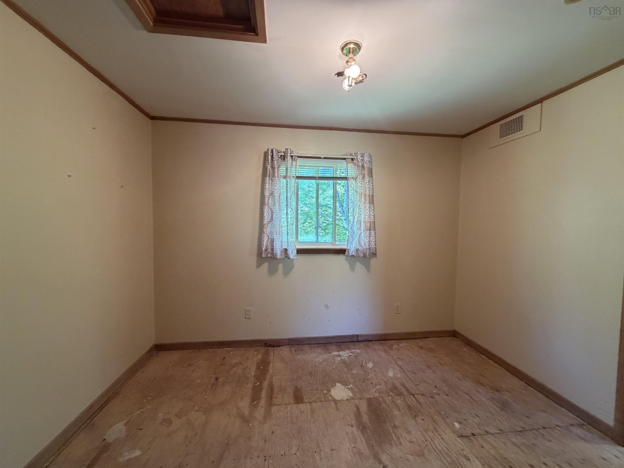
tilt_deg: -2.6
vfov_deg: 85.7
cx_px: 312
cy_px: 234
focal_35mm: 14
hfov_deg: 102.1
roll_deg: -1.3
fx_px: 252
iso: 320
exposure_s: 1/60
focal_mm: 2.22
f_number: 2.2
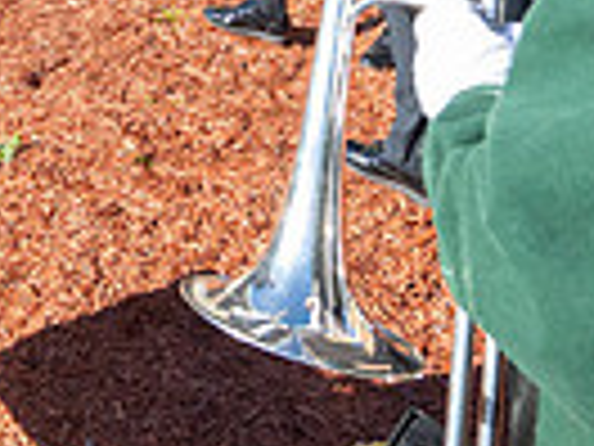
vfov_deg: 20.2
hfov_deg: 29.6
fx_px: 1012
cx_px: -50
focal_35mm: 59
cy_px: -277
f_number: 5
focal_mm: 14
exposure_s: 1/2000
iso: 1250
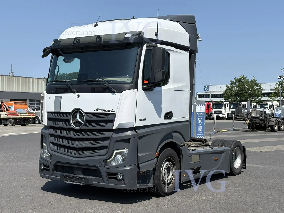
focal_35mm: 52
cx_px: 142
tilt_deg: +0.8
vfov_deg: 28.0
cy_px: 106
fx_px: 427
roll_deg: +0.3
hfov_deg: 36.8
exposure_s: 1/4065
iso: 32
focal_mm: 5.96
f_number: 1.6
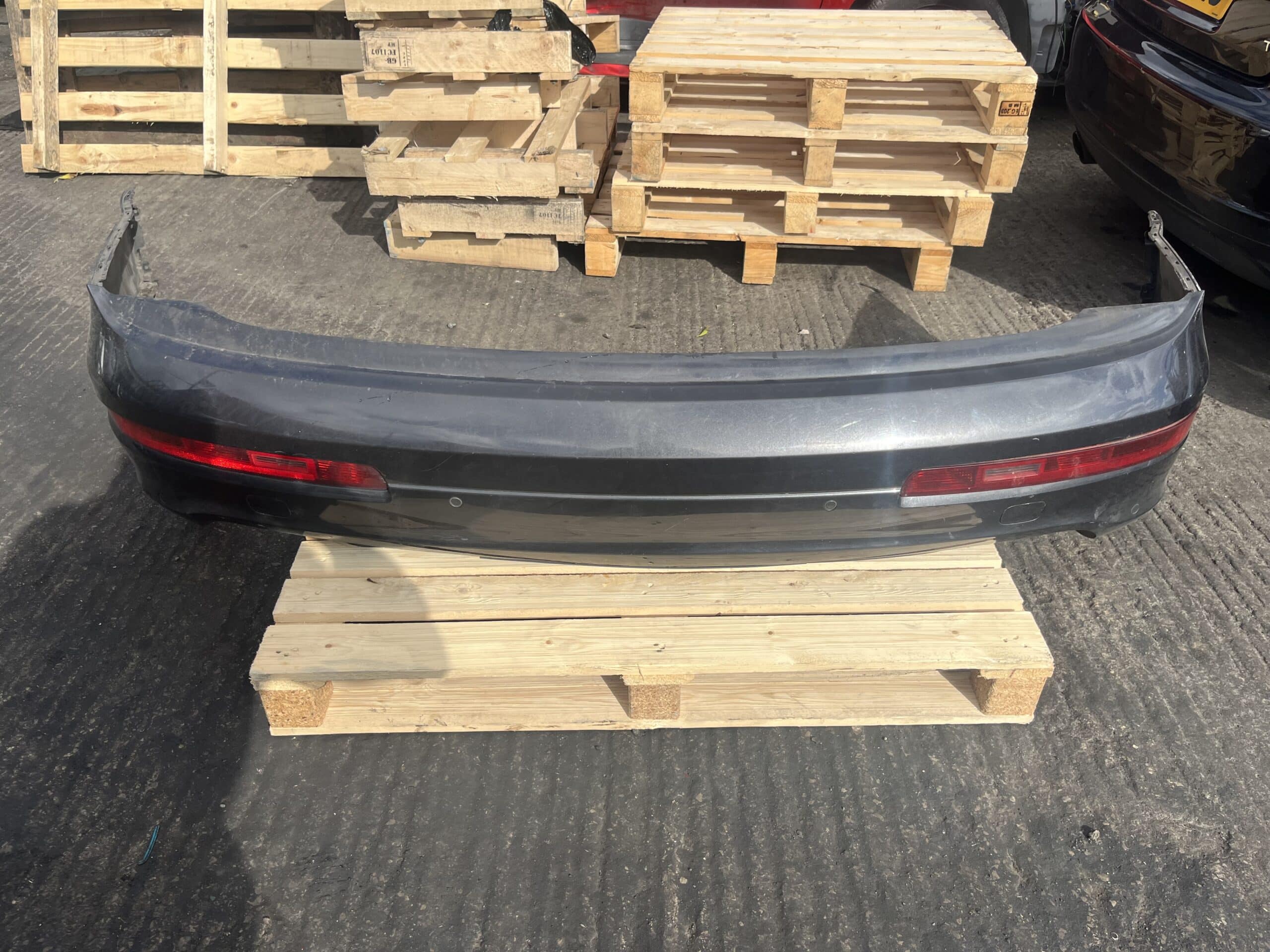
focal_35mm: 26
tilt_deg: -33.1
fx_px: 954
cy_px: 476
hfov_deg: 67.3
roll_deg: +4.0
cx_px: 635
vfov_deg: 53.1
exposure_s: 1/2358
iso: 50
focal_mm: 5.1
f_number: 1.6
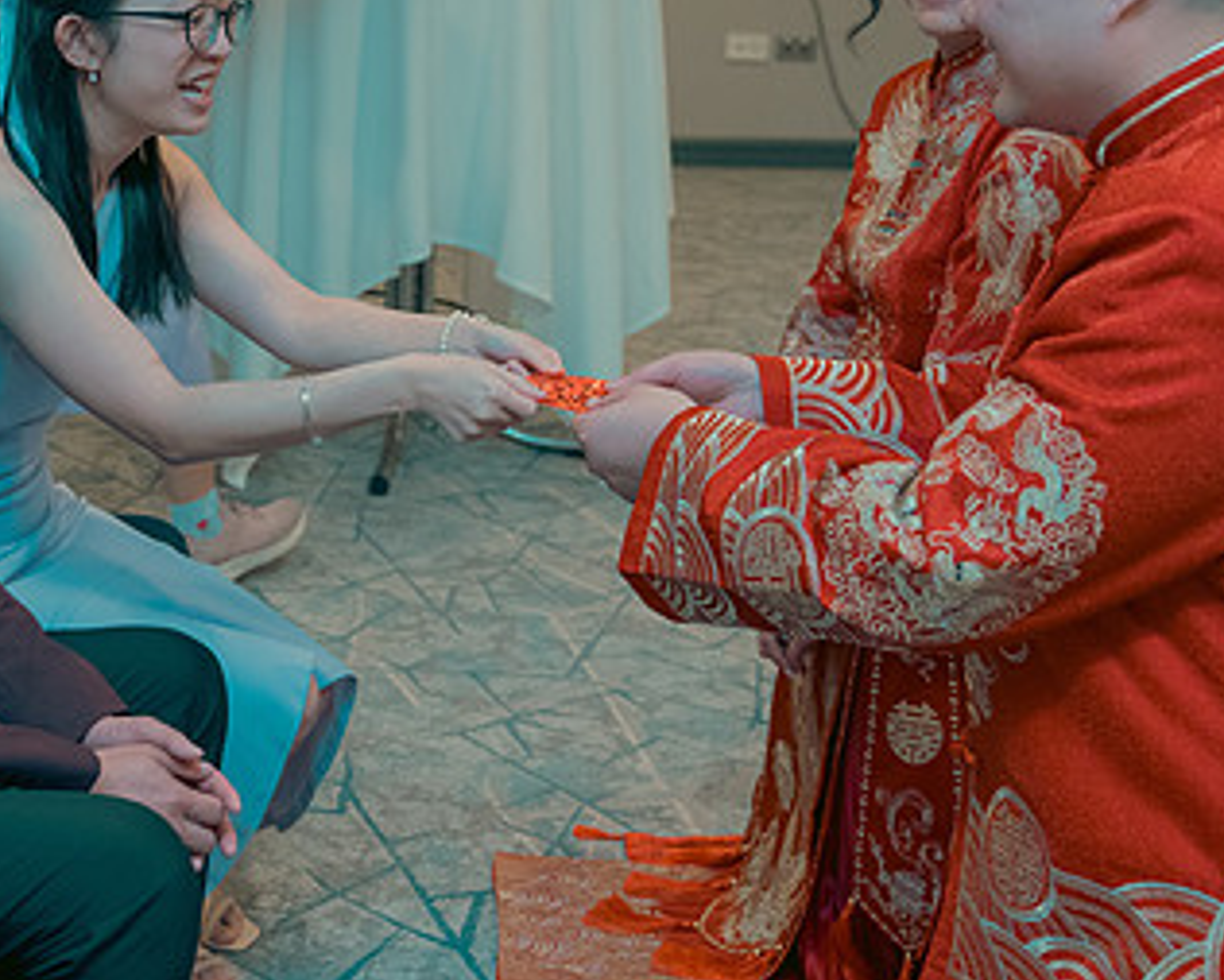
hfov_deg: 30.3
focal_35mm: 62
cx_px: 422
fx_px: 2247
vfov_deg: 24.5
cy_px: 339
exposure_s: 1/160
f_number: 3.5
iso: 2500
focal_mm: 36
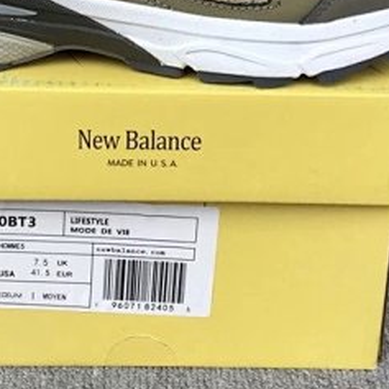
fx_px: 941
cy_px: 28
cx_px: 151
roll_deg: -0.5
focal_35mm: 74
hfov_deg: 23.3
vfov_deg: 22.7
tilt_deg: -20.4
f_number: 2.4
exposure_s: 1/322
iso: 25
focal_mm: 3.3
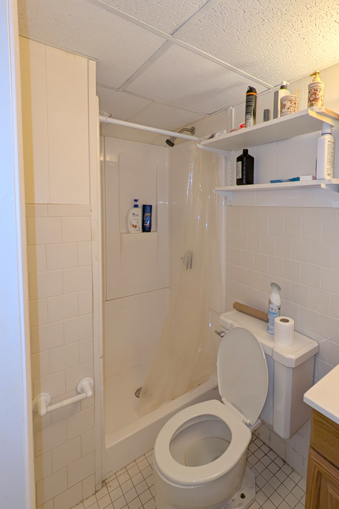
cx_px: 235
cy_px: 221
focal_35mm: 16
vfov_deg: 96.2
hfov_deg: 70.8
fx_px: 226
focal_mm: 2.23
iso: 70
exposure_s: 1/120
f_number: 1.95
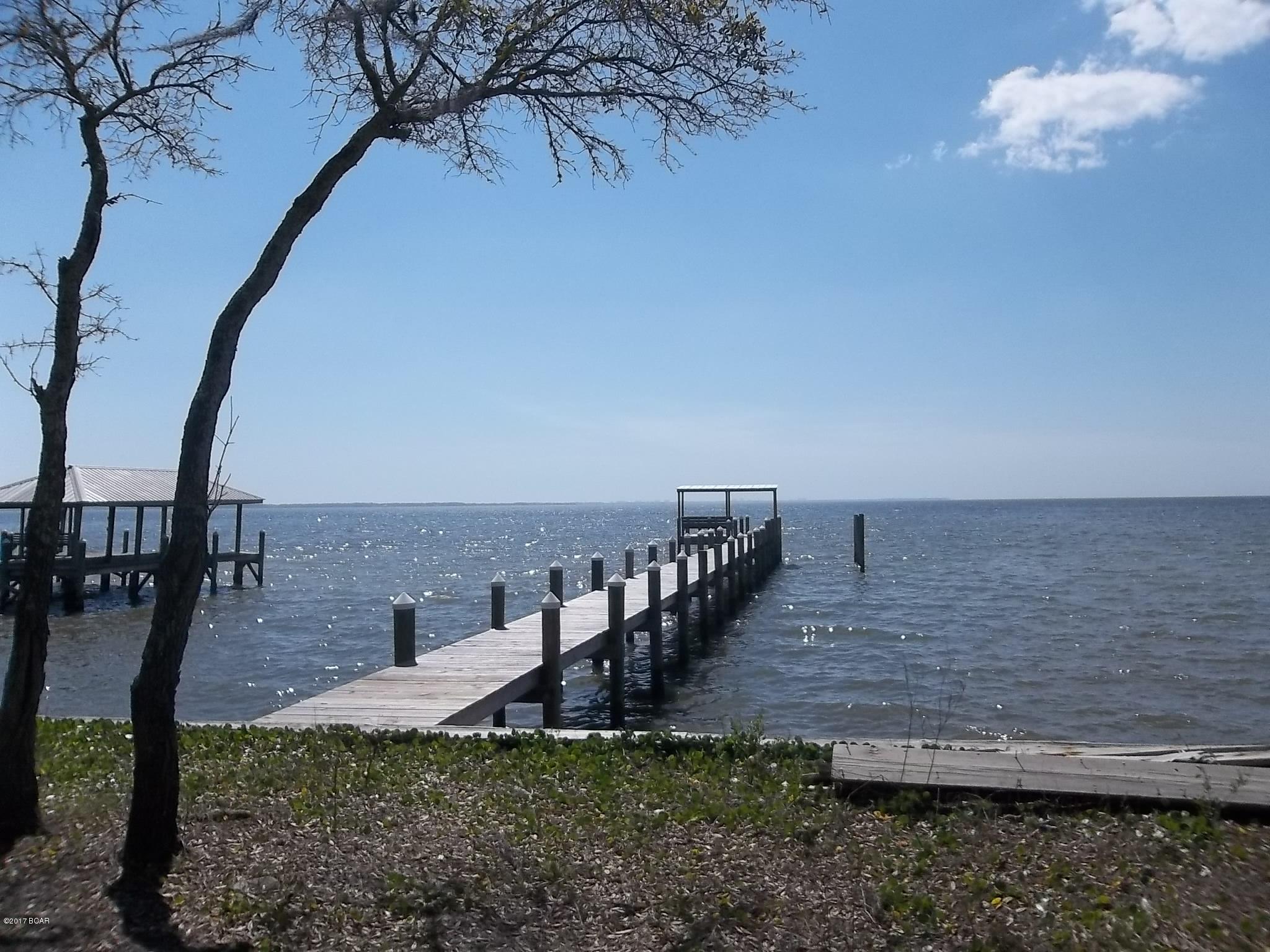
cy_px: 476
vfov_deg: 51.4
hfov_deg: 65.3
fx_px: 991
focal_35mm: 27
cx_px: 635
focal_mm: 4.9
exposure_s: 1/500
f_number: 8.9
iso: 80
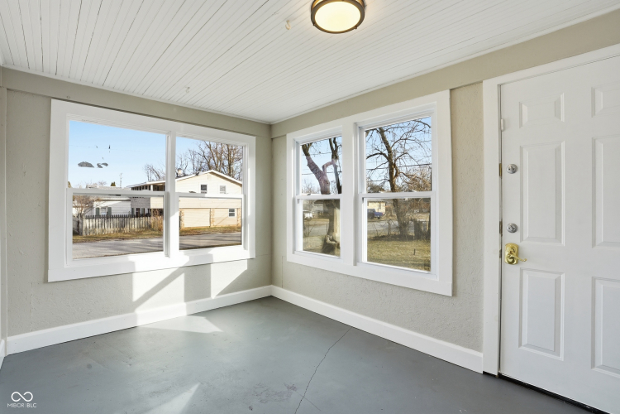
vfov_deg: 73.7
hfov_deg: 96.7
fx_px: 276
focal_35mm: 16
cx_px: 310
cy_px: 207
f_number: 9
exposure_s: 1/500
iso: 250
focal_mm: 16
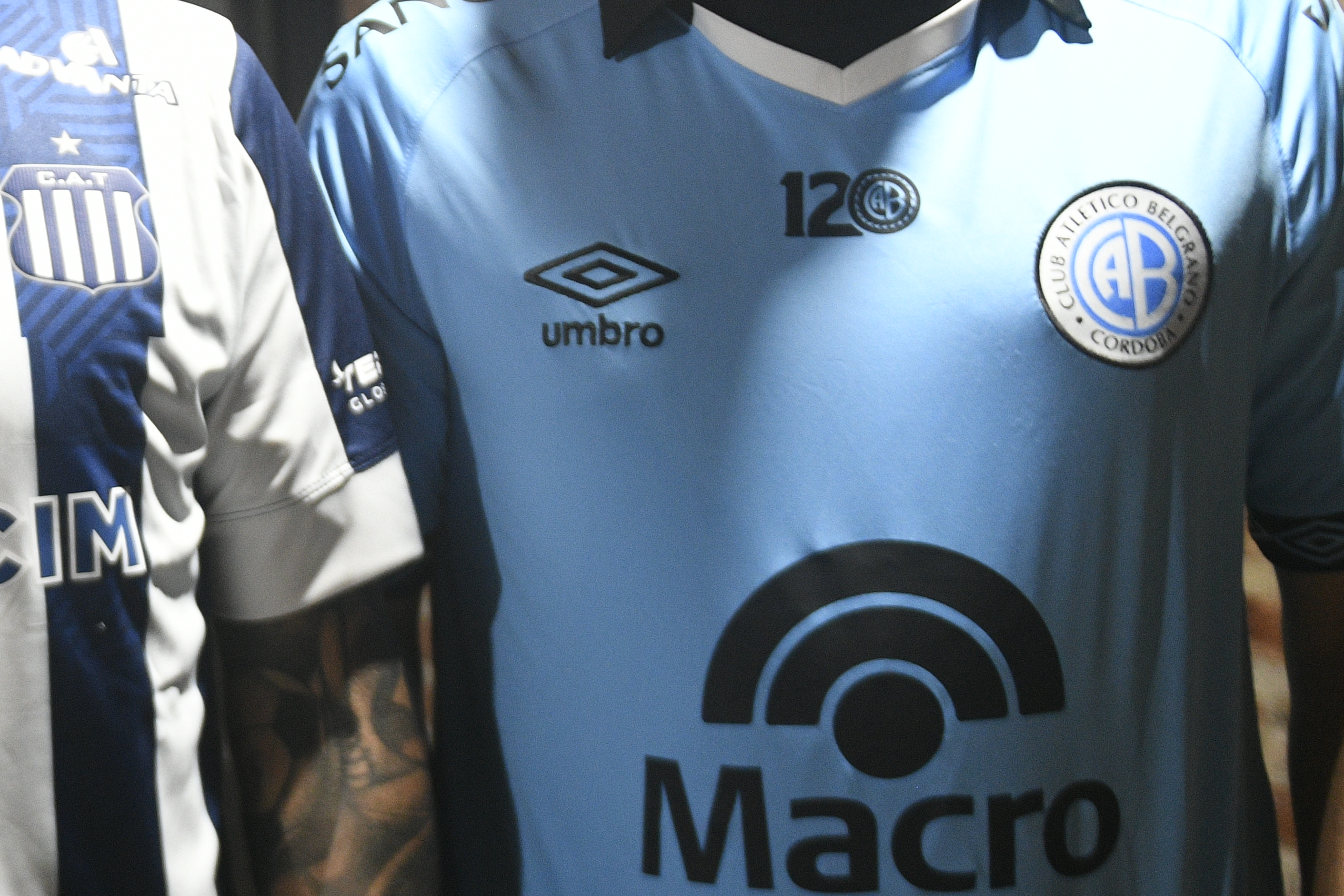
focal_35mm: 79
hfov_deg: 24.3
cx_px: -67
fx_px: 2949
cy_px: 426
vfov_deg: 17.3
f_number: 2.8
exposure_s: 1/30
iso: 1600
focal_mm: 27
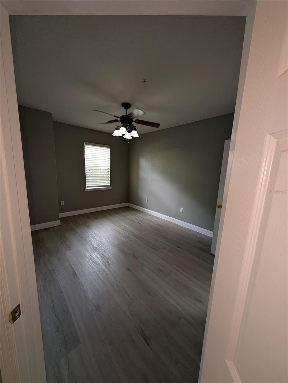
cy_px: 192
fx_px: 133
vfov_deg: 110.5
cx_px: 144
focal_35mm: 12
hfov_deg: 94.6
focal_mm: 2.02
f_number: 1.7
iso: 182
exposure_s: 1/120
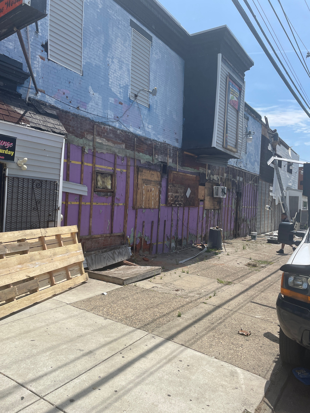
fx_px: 310
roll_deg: -3.0
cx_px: 155
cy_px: 206
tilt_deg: +0.1
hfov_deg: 53.1
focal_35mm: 26
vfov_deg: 67.3
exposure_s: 1/5051
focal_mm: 4.2
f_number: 1.6
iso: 50
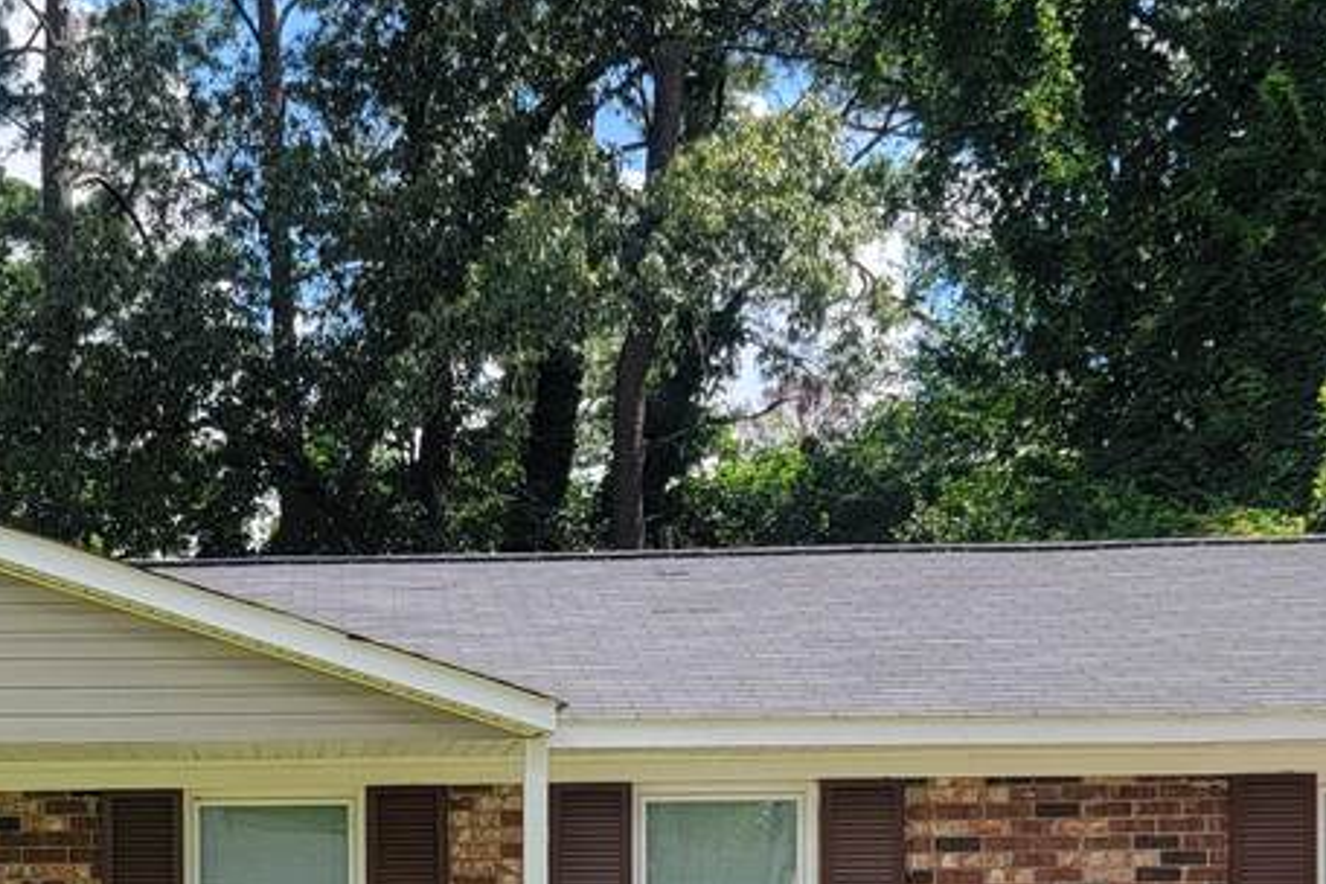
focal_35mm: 70
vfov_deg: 18.7
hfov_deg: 27.9
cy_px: 960
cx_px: 177
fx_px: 2578
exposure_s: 1/435
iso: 16
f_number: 1.8
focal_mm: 6.7
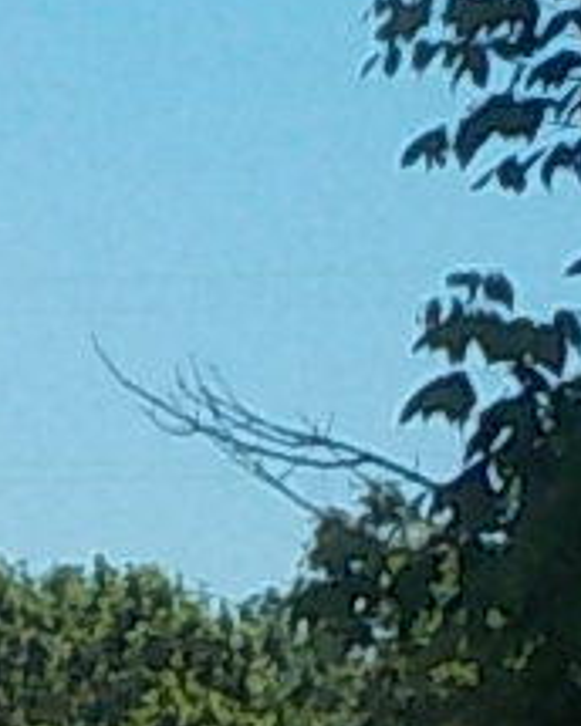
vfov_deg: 3.2
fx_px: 12854
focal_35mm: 598
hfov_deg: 2.5
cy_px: 1533
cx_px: -2196
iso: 125
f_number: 4.7
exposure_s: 1/800
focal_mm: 7.9
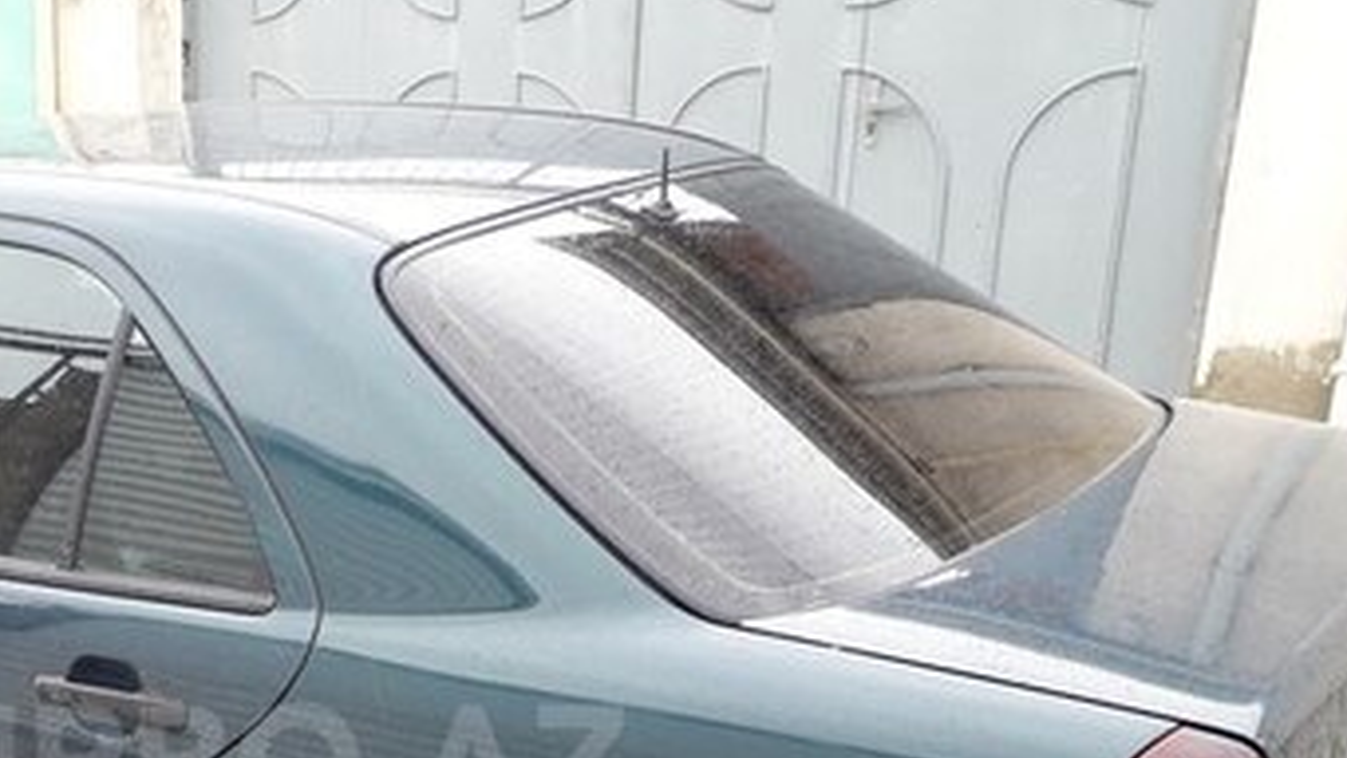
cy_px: 764
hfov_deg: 35.1
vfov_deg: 20.4
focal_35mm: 57
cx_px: 221
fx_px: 2036
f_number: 1.9
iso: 40
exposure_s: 1/187
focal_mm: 3.6
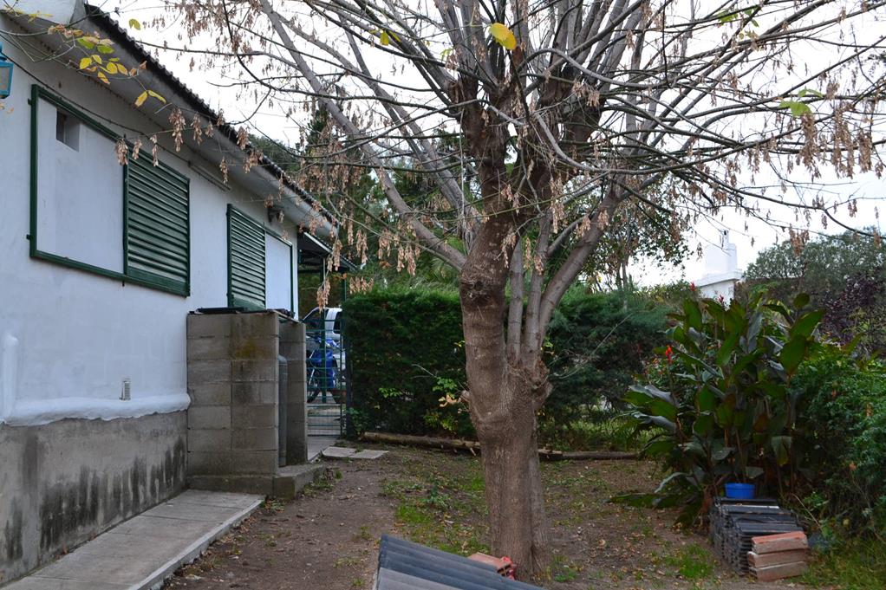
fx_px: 1033
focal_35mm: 42
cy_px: 295
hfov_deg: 46.4
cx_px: 443
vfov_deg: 31.9
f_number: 8
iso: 640
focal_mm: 28
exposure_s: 1/60
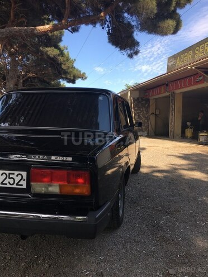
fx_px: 232
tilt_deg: -4.3
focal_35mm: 29
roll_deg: -1.4
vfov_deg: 61.7
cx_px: 104
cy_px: 138
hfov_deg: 48.2
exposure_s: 1/578
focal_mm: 4.15
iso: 25
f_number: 2.2
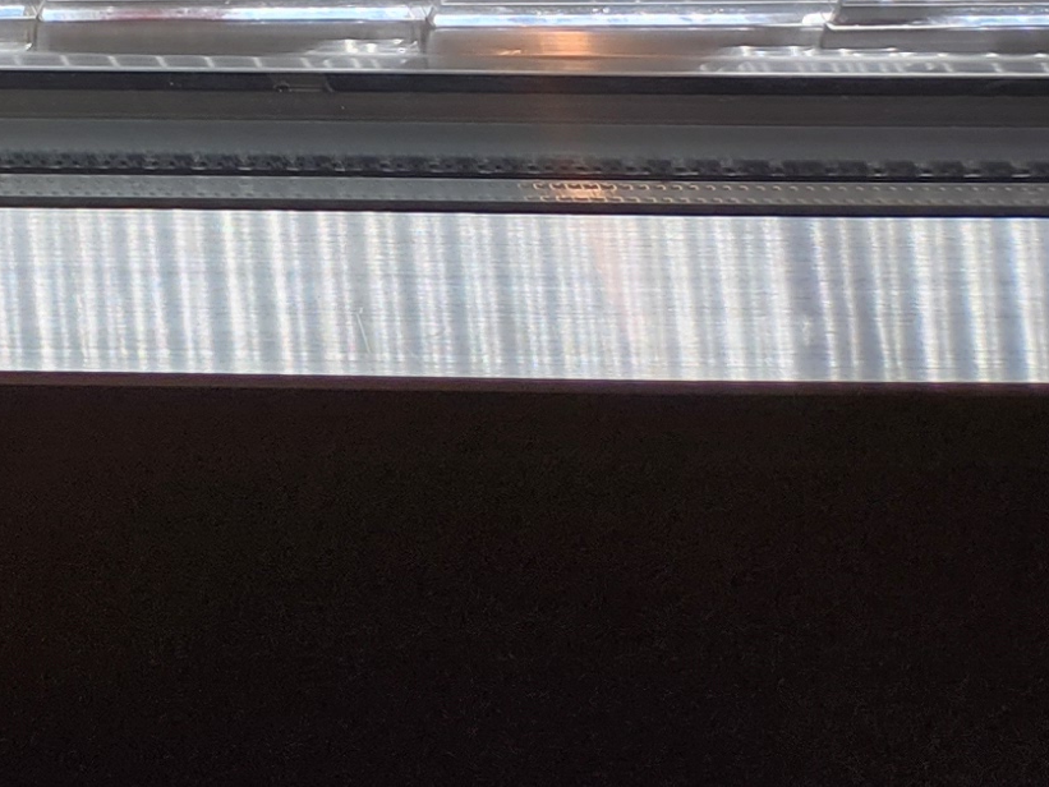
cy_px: -719
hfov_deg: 13.7
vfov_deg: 12.0
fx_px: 3395
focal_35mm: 112
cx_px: -1321
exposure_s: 1/180
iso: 20
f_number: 1.8
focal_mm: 5.4
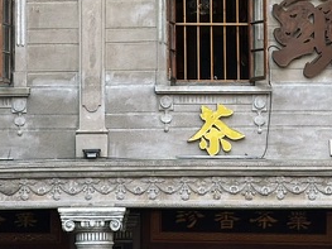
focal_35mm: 390
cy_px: -125
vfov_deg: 3.8
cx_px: 92
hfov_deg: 5.1
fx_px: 3739
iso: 50
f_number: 2.8
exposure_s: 1/182
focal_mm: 16.89
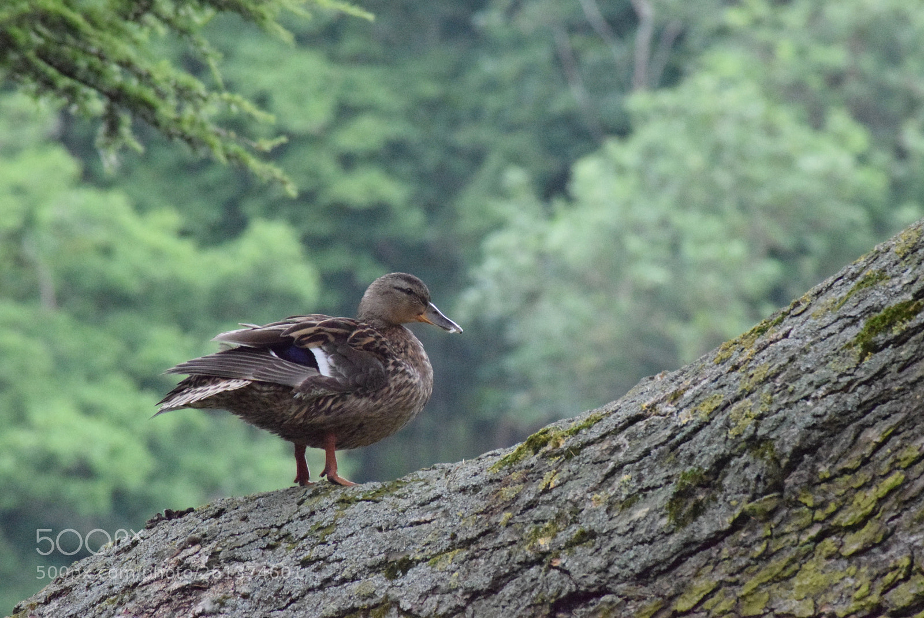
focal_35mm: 390
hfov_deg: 5.3
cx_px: 462
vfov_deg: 3.5
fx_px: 10019
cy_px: 309
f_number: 14
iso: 12800
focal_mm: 260
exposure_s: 1/1250
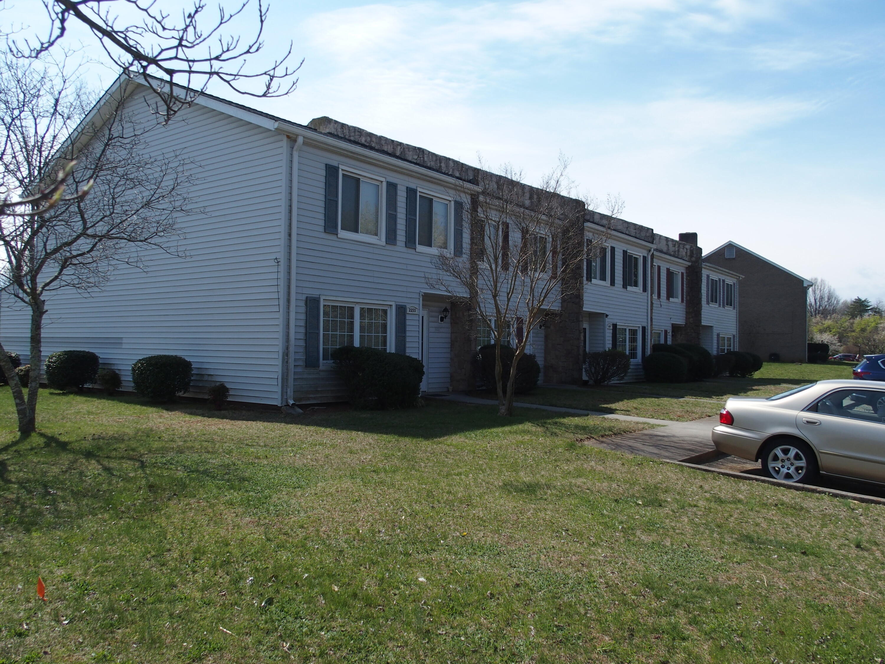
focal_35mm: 28
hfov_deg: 63.4
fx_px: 716
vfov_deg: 49.7
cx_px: 442
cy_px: 332
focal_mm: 6
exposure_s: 1/800
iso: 100
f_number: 4
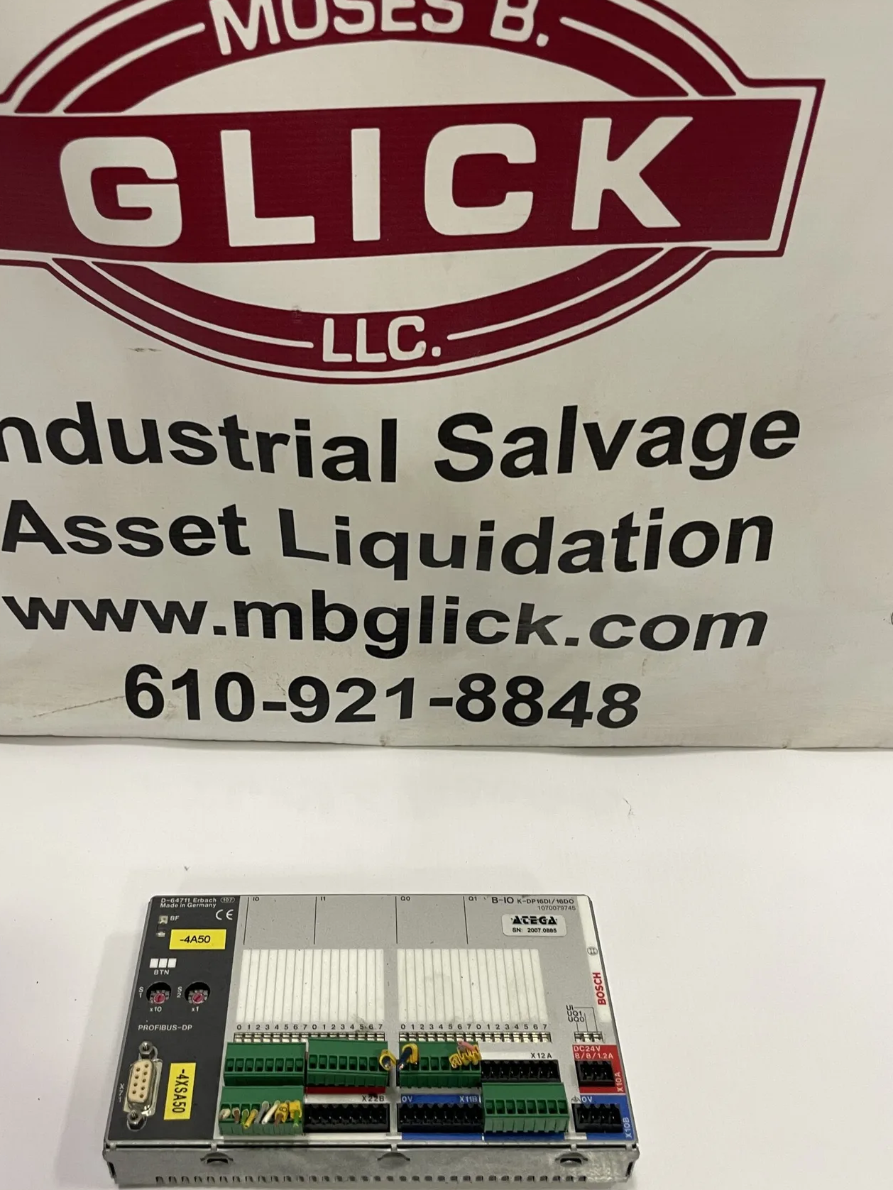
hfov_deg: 45.2
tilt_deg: -39.7
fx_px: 1066
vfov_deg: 58.3
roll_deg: -1.6
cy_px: 622
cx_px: 363
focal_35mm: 31
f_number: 1.6
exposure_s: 1/60
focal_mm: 4.2
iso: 80
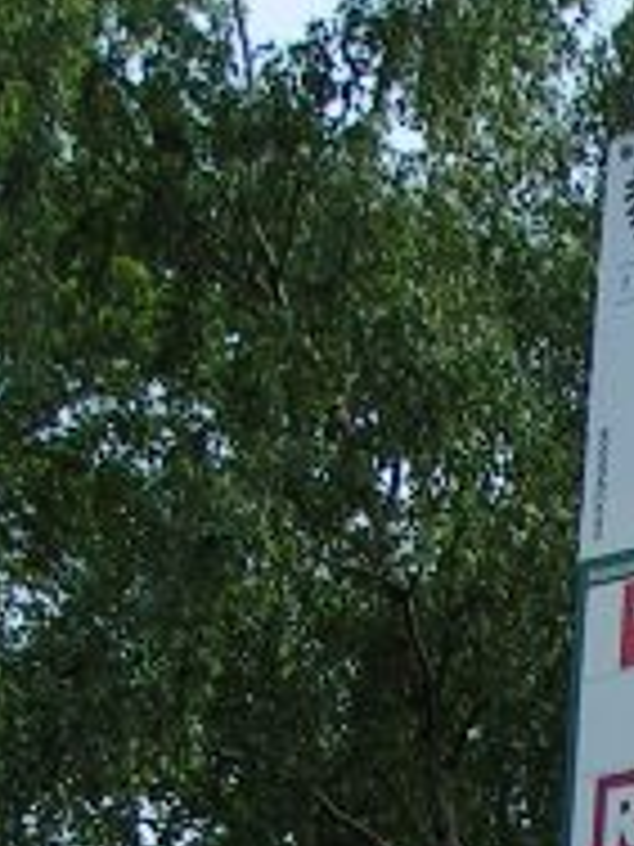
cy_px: 1552
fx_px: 4689
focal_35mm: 192
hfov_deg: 7.5
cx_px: 1142
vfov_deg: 9.7
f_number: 5.6
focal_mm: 6.9
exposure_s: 1/250
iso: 50
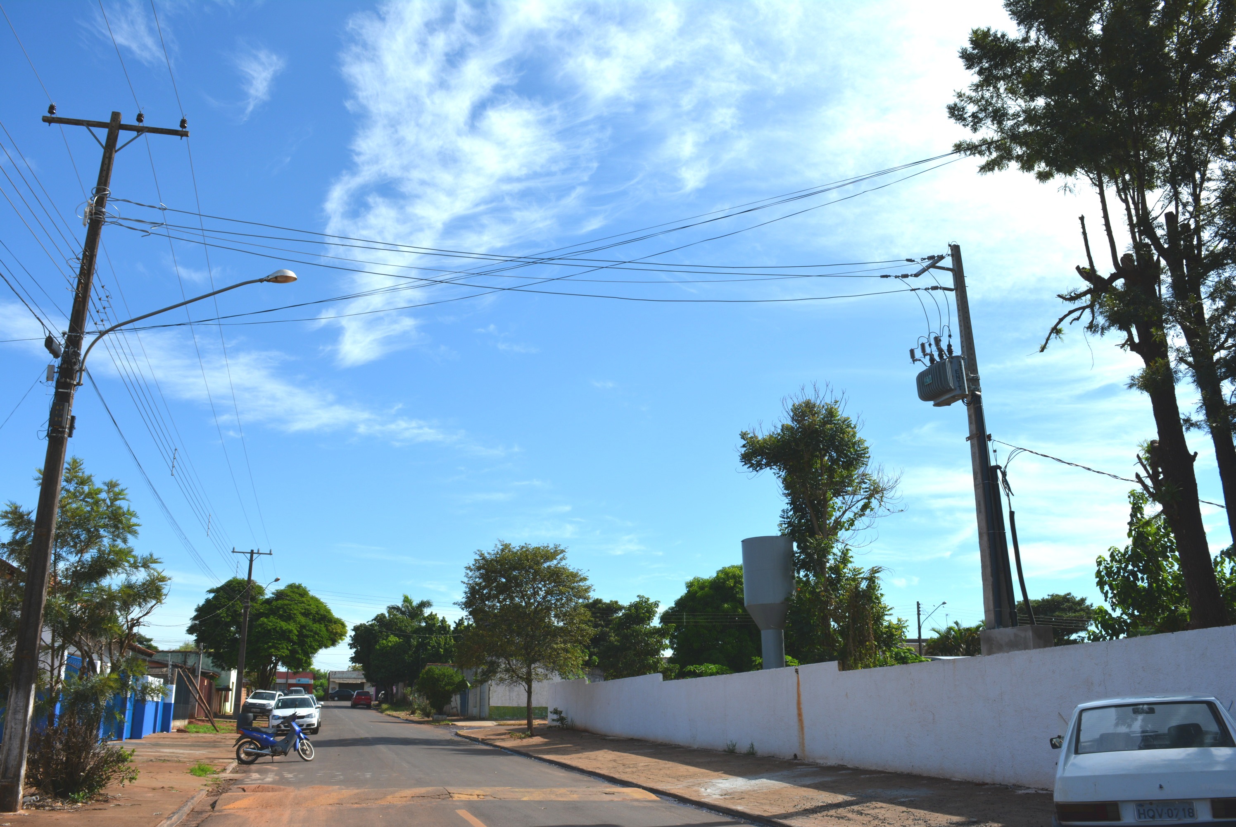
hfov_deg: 67.3
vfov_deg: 48.0
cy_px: 414
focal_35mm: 27
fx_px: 928
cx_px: 618
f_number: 9
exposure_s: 1/320
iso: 100
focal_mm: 18
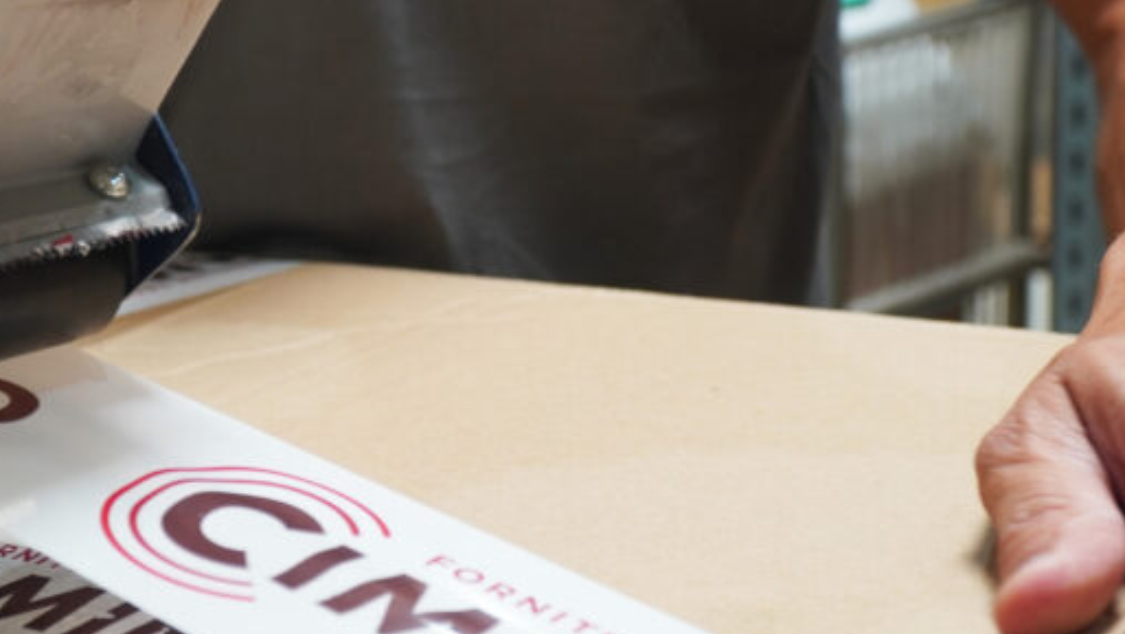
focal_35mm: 69
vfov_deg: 17.5
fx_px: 2059
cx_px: 265
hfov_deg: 30.0
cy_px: 343
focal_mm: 22
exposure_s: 1/60
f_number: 4
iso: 500
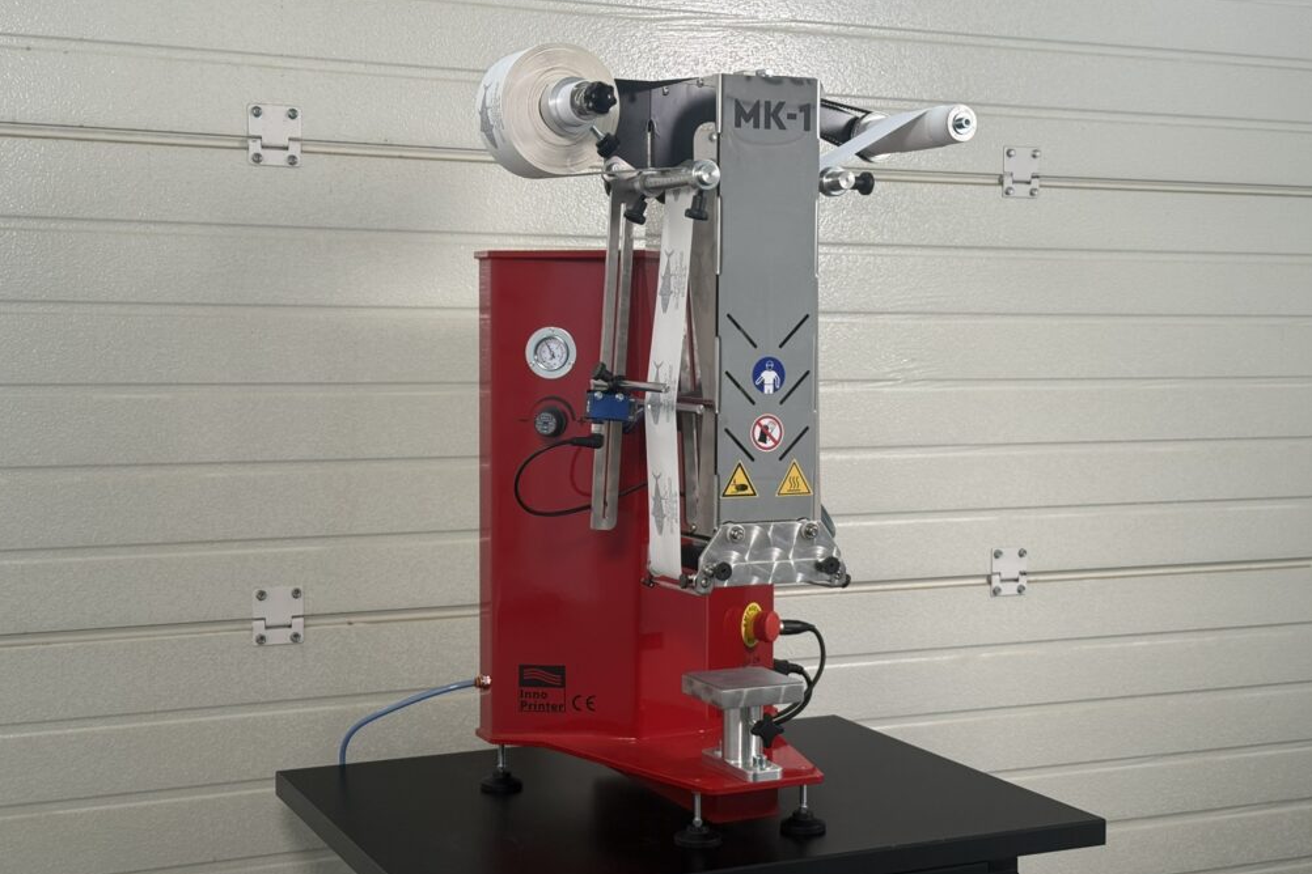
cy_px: 454
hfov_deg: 38.9
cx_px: 660
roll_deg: -0.8
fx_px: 1859
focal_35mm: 51
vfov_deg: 26.5
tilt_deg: -5.0
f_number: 1.78
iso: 80
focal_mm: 6.76
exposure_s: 1/118
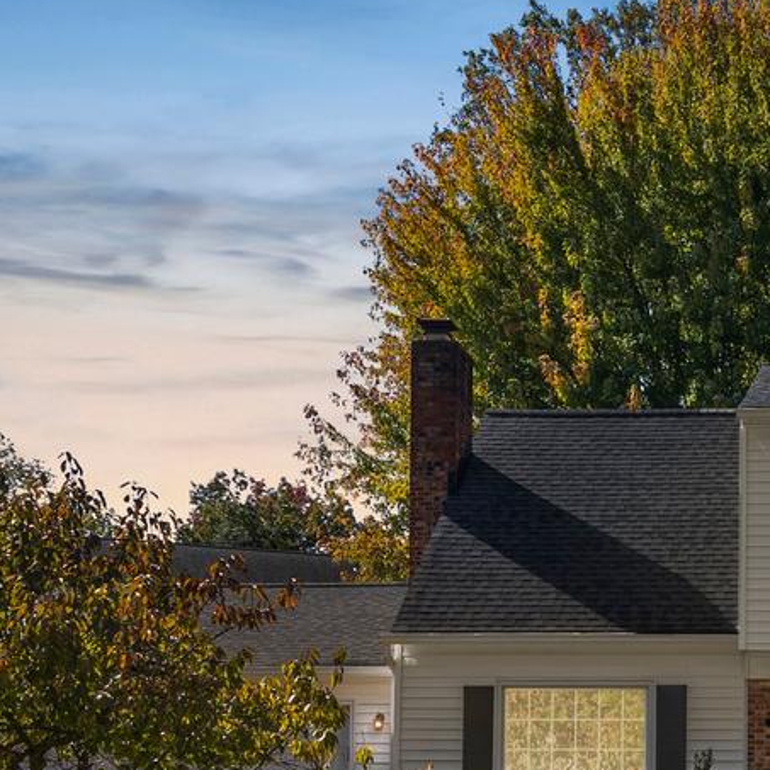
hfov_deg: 29.4
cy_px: 688
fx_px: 1359
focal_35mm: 54
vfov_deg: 30.3
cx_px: 787
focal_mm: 20
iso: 250
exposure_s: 1/125
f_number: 8
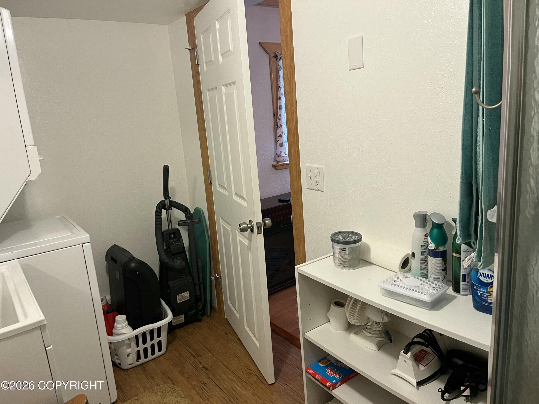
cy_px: 202
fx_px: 405
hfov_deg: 67.3
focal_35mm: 26
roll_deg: +4.2
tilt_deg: -13.6
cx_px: 270
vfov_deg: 53.1
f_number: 1.6
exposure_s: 1/60
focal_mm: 5.1
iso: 160
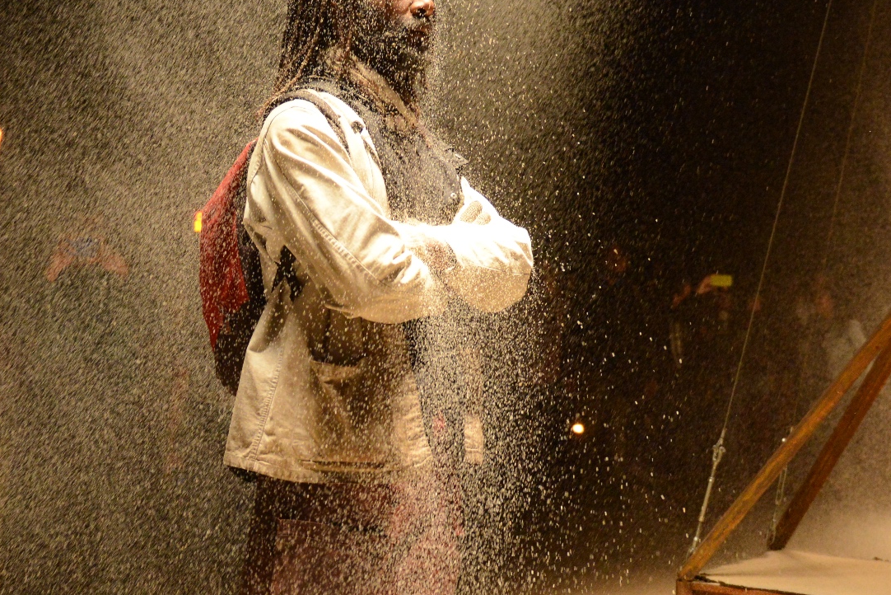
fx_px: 1659
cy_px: 453
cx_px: 308
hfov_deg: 29.9
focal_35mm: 67
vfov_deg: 20.2
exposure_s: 1/640
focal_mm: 29
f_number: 2.8
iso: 3200
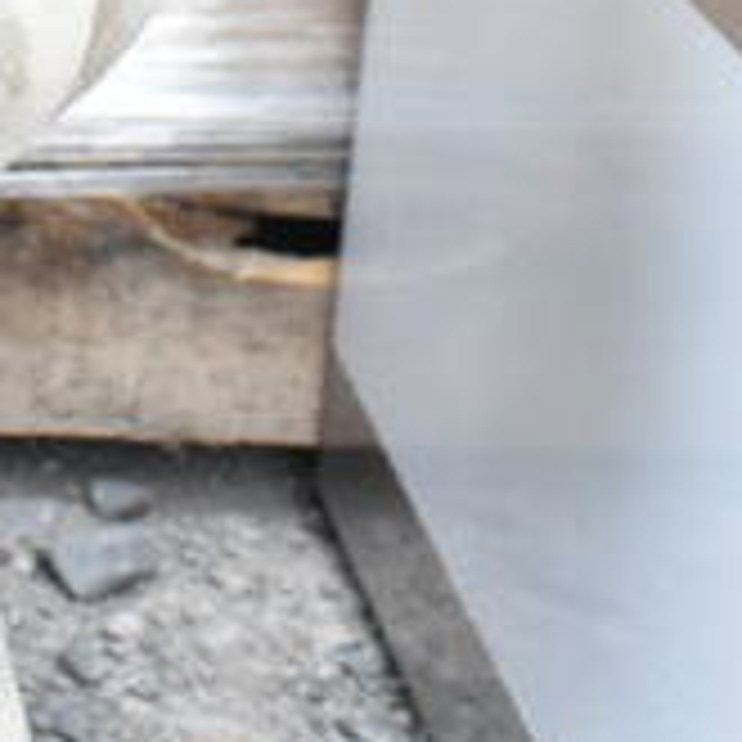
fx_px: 3080
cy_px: -198
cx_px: -427
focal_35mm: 127
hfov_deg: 12.9
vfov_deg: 13.3
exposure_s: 1/100
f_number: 5
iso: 1600
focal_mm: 18
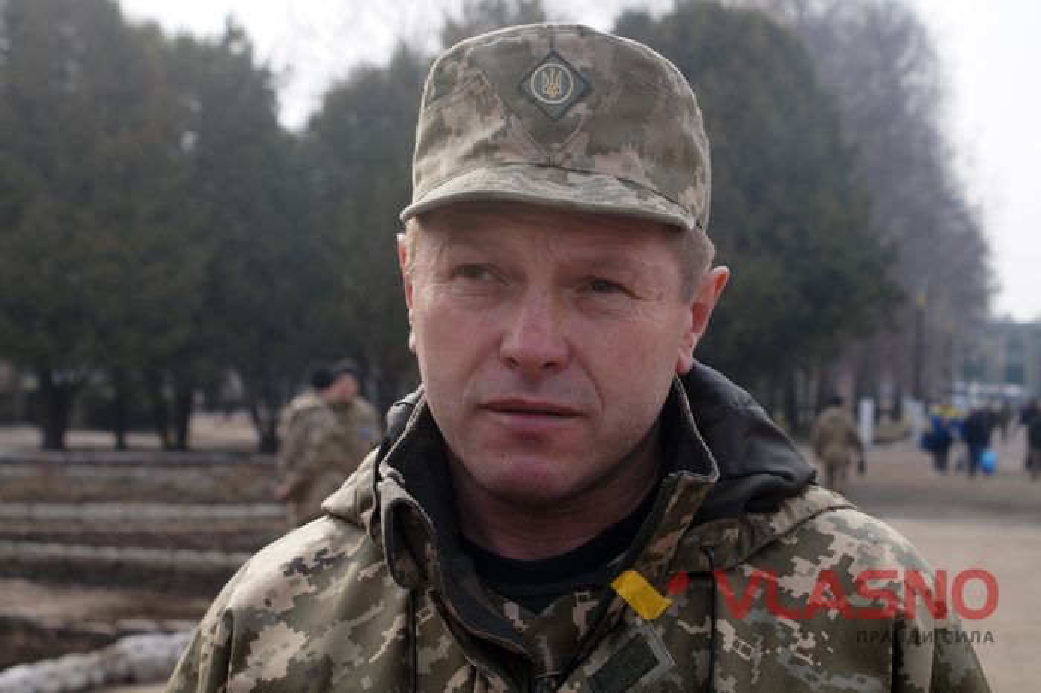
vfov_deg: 20.1
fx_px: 1951
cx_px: 520
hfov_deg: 29.9
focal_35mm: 68
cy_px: 346
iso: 100
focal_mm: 45
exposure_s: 1/100
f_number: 6.3
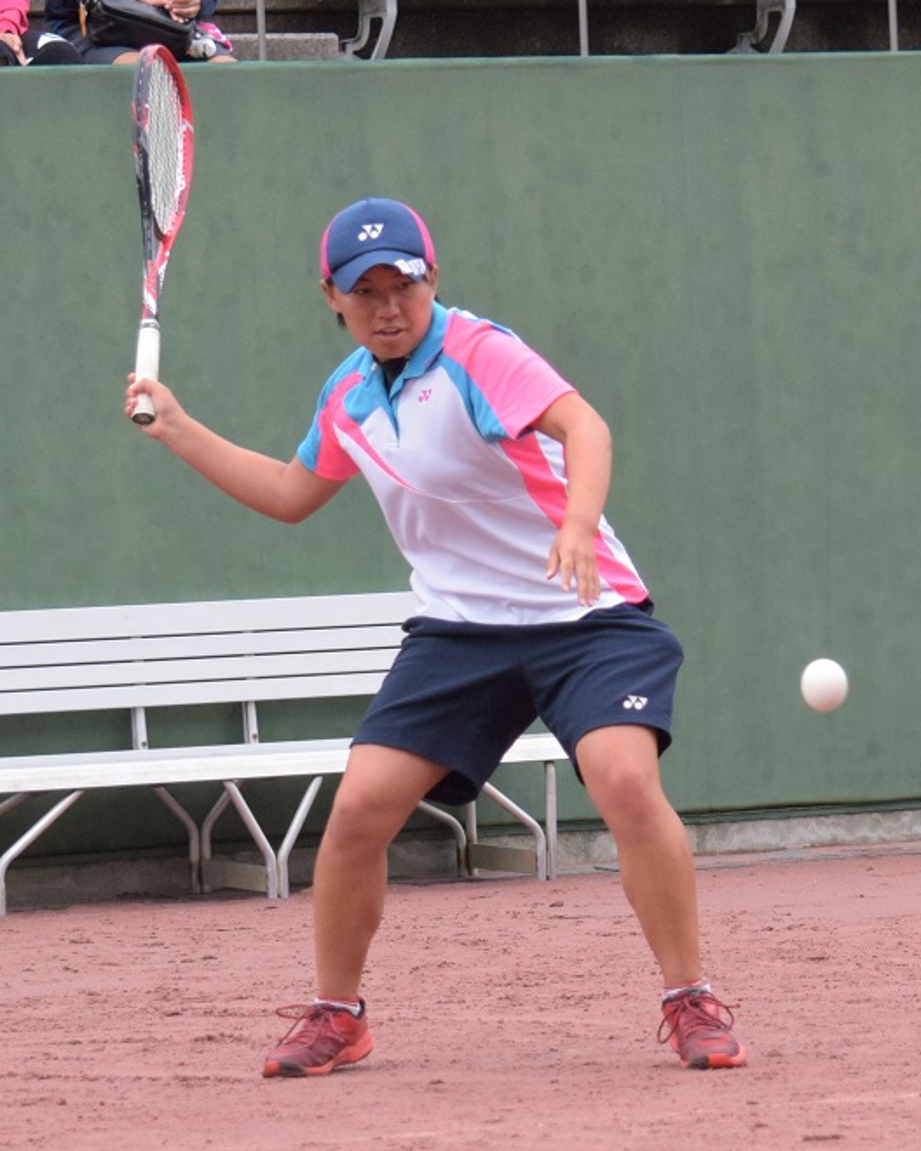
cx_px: 426
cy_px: 577
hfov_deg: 10.6
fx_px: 4941
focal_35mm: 145
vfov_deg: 13.3
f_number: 4.5
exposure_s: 1/1600
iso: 1250
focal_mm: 68
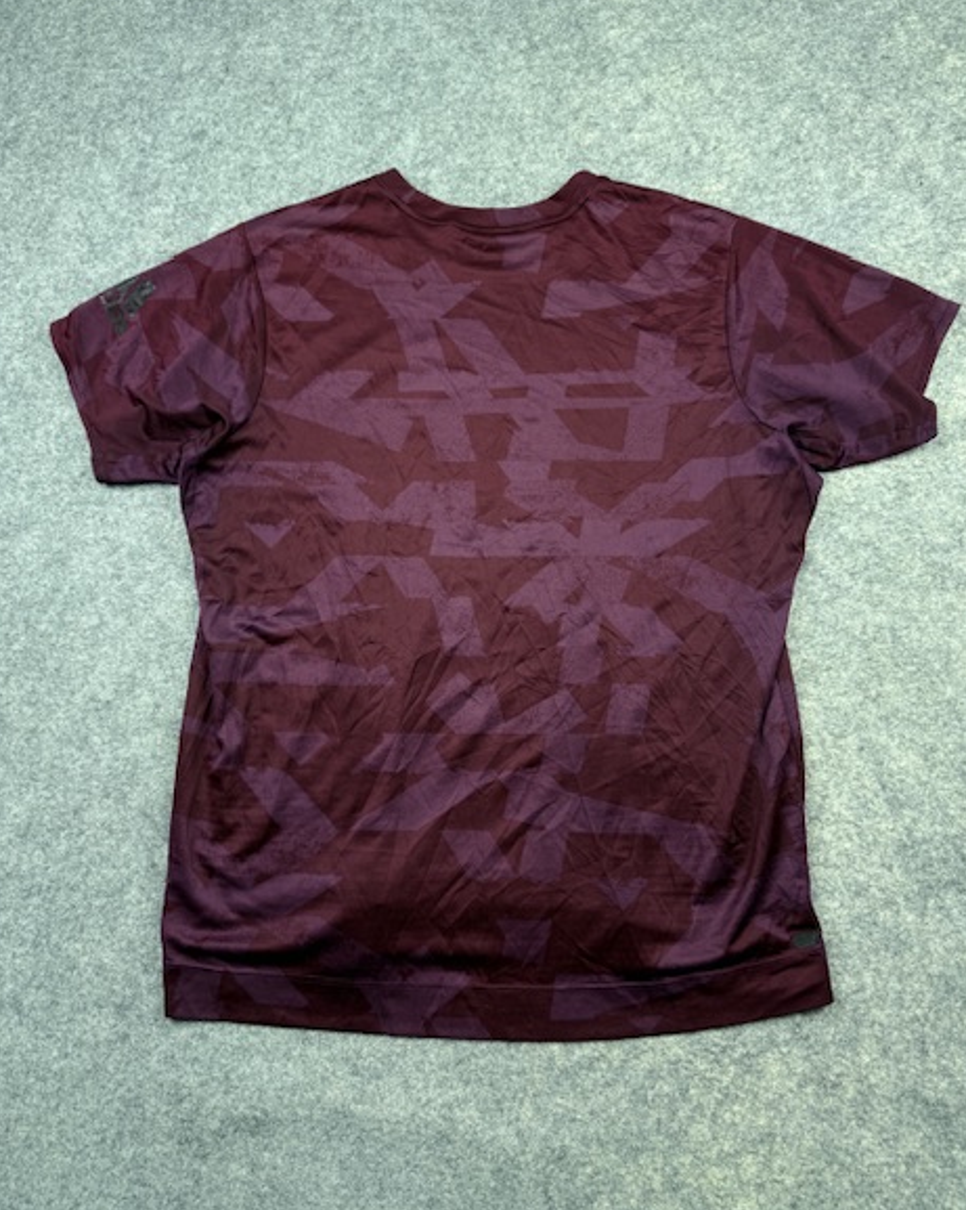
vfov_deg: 66.0
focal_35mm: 26
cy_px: 577
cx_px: 488
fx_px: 930
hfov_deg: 54.9
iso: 64
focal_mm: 6.76
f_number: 1.78
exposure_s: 1/100
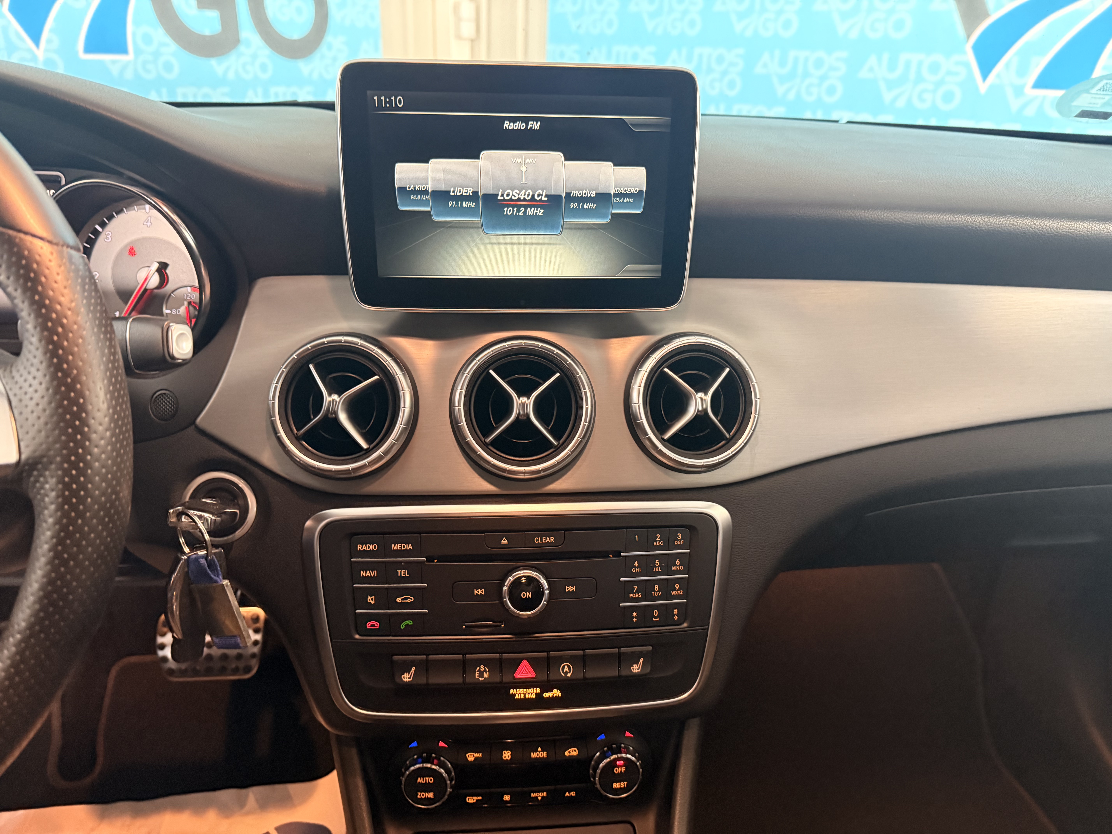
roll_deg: -0.7
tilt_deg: -21.9
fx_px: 771
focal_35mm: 24
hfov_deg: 71.6
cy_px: 417
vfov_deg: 56.8
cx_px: 556
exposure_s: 1/43
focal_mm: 6.76
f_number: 1.78
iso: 800
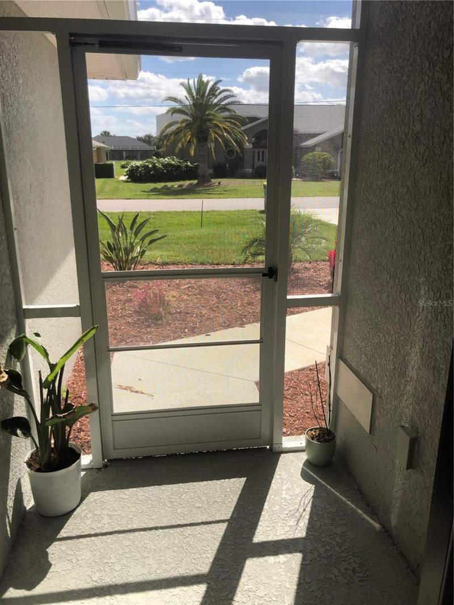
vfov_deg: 63.4
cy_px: 302
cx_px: 227
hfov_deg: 49.8
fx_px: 489
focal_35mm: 28
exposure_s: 1/1473
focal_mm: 4
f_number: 1.8
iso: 20
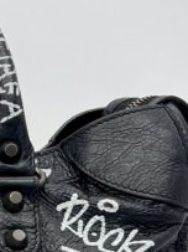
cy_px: 312
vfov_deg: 14.5
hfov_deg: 10.5
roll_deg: +0.1
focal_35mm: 131
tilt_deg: -4.8
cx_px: -173
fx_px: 950
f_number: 1.5
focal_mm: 5.7
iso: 40
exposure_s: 1/178
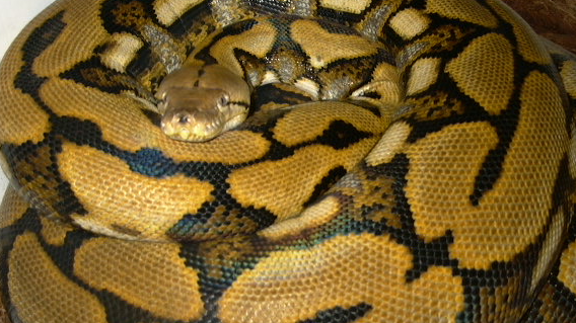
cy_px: 147
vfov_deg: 27.7
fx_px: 657
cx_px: 271
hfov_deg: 47.3
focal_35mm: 43
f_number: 2.8
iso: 100
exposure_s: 1/64.1
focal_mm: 5.4
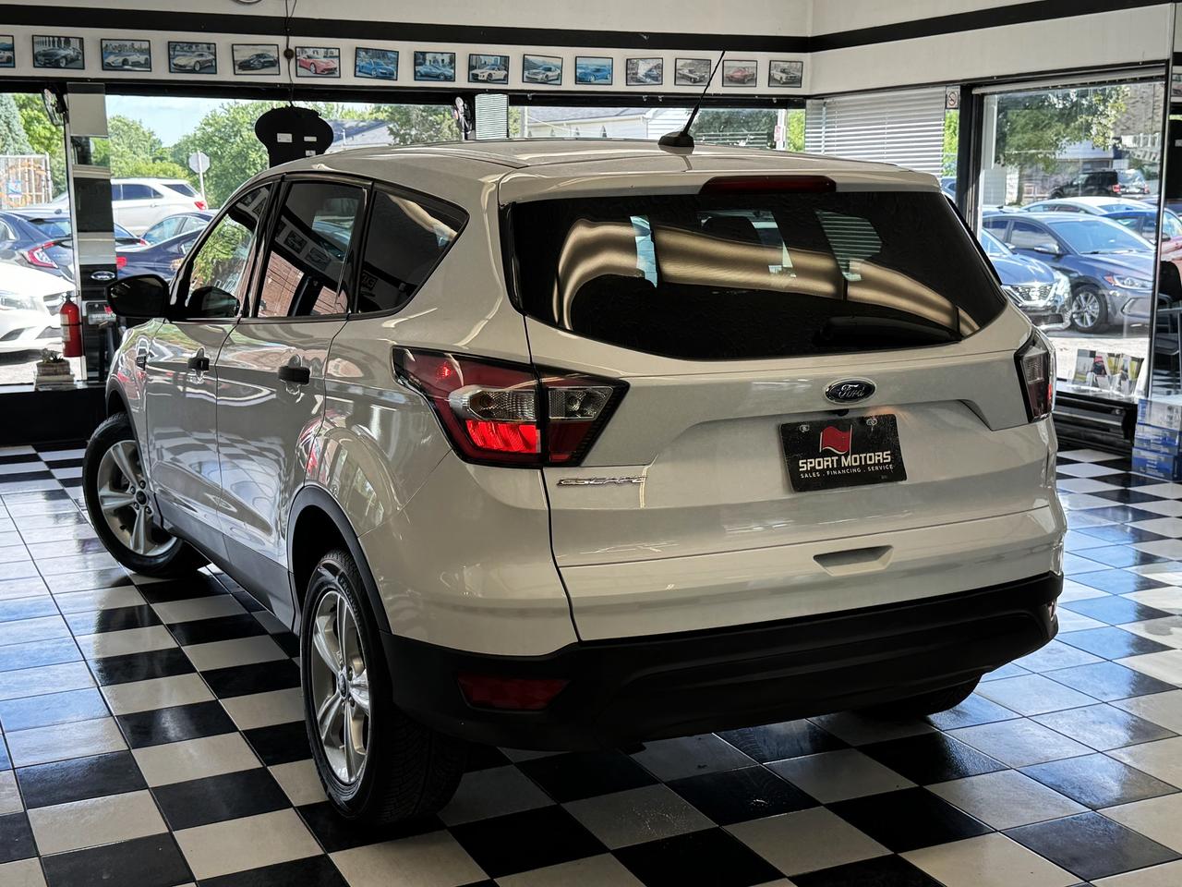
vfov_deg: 32.2
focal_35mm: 45
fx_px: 1537
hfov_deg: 42.1
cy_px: 444
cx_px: 591
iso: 64
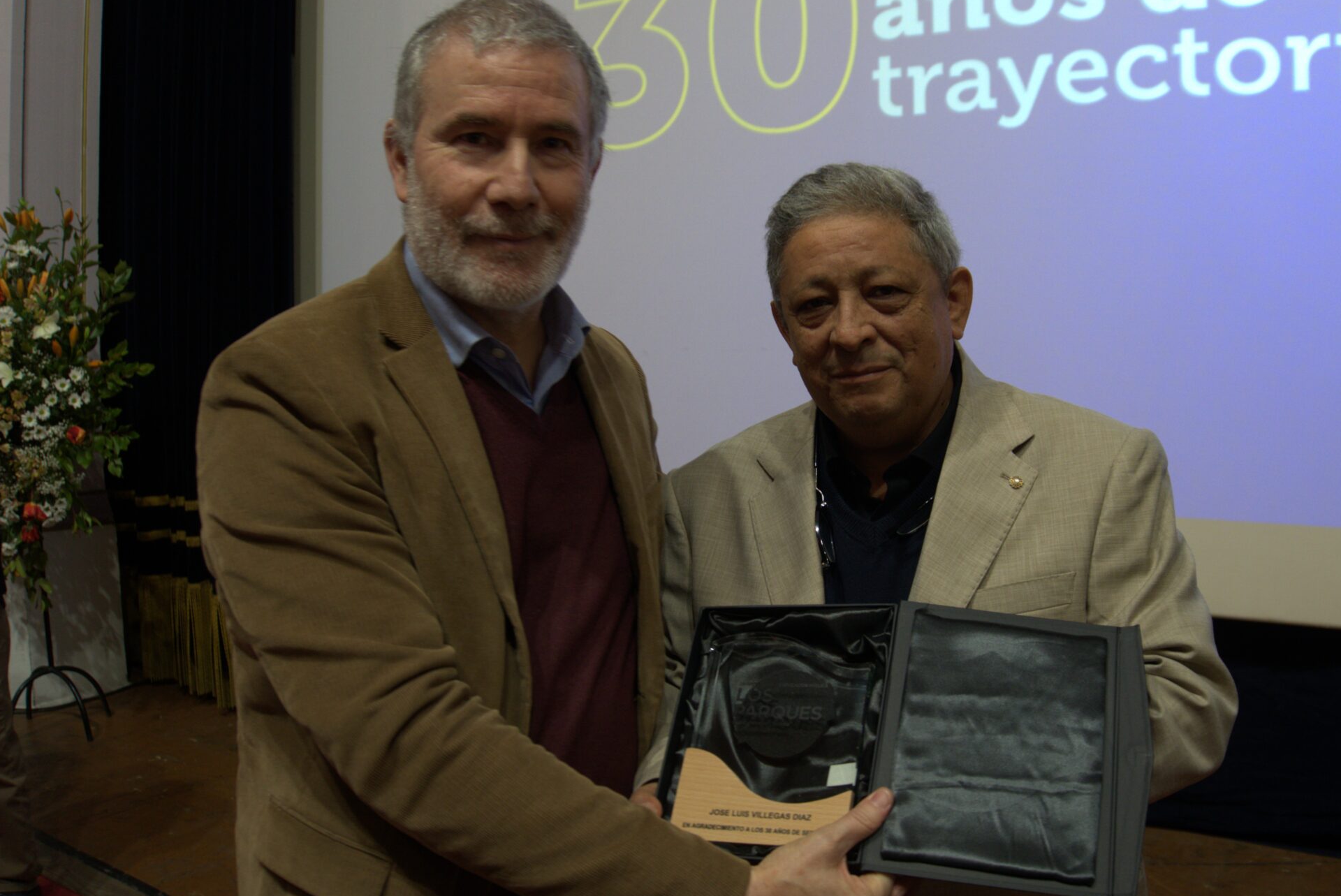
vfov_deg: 41.2
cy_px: 481
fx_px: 1193
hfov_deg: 58.4
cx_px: 777
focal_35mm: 32
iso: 800
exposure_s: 1/30
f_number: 3.5
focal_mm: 16
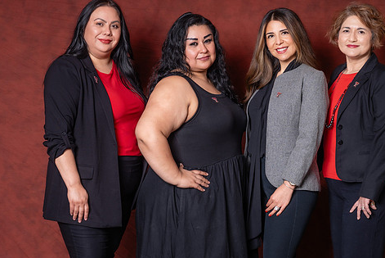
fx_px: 1006
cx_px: 247
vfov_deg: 14.6
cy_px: 123
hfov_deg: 21.6
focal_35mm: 94
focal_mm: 59
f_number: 5.6
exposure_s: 1/200
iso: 100
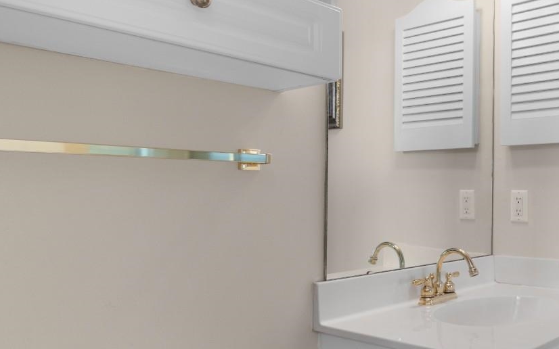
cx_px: 476
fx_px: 487
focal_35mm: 32
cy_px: 189
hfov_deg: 54.0
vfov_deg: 39.4
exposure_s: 1/3
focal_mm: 11
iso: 100
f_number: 4.8
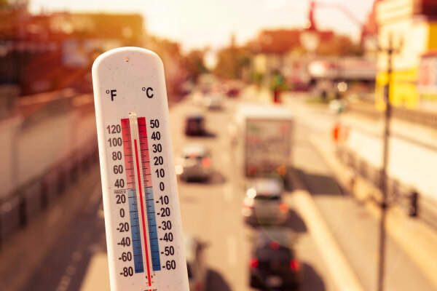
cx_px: 218
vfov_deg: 27.0
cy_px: 146
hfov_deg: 39.6
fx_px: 607
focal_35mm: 50
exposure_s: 1/400
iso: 200
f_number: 6.3
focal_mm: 50
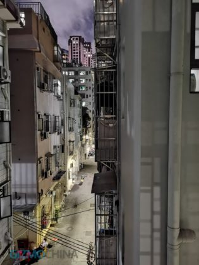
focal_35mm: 27
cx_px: 100
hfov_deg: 51.4
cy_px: 132
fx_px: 207
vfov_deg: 65.3
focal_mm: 6.71
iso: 1000
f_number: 1.9
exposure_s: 5
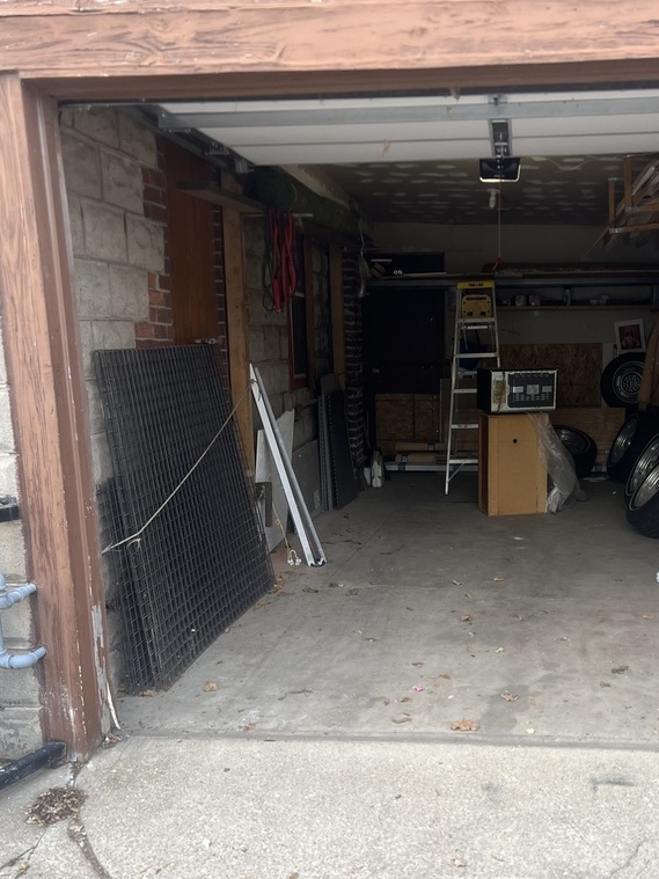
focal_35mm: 37
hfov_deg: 38.2
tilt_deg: -9.5
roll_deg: +1.9
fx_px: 939
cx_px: 442
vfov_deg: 49.6
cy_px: 559
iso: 40
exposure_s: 1/192
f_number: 1.5
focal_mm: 5.7
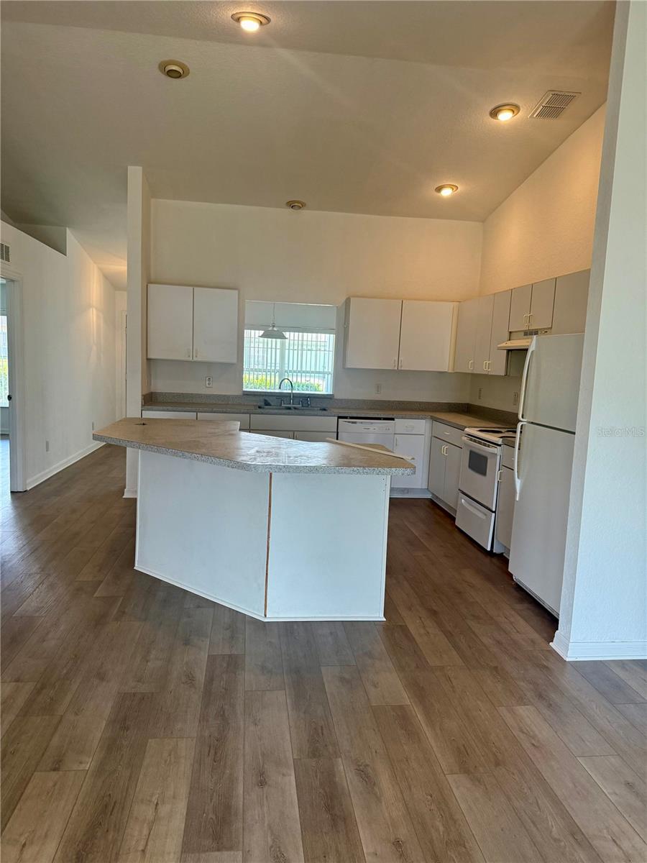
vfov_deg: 71.6
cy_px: 432
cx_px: 324
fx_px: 598
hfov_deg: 56.8
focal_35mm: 24
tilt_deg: -5.6
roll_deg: -3.7
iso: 200
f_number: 1.78
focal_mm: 6.76
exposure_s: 1/194
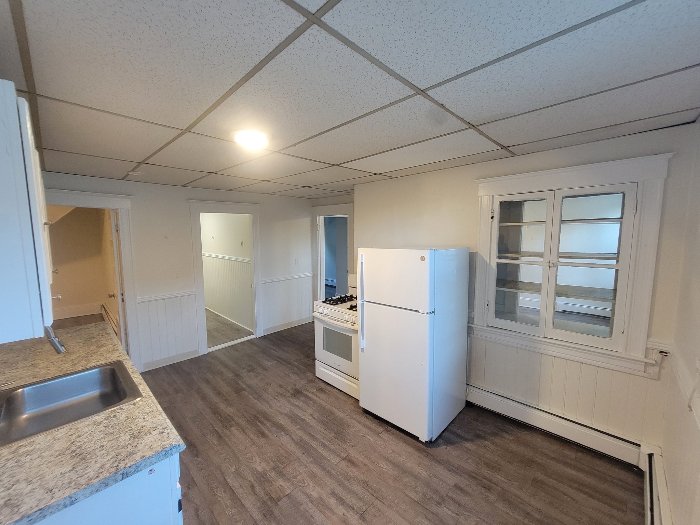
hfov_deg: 106.2
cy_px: 262
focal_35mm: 13
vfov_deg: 89.9
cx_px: 350
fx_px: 263
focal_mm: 2.2
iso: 320
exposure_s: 1/60
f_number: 2.2
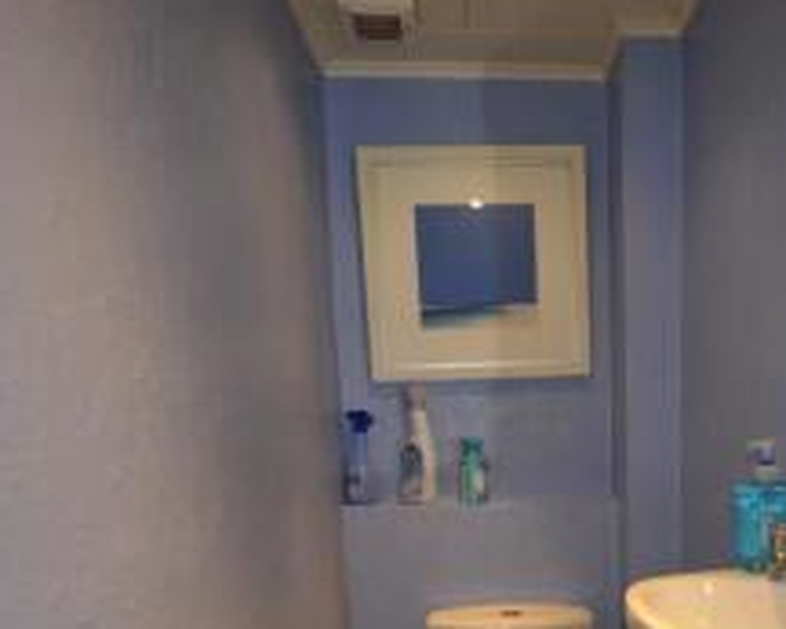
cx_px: 535
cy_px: 547
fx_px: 721
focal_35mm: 31
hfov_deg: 55.7
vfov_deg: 43.7
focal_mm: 10
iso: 450
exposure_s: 1/80
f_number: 3.5
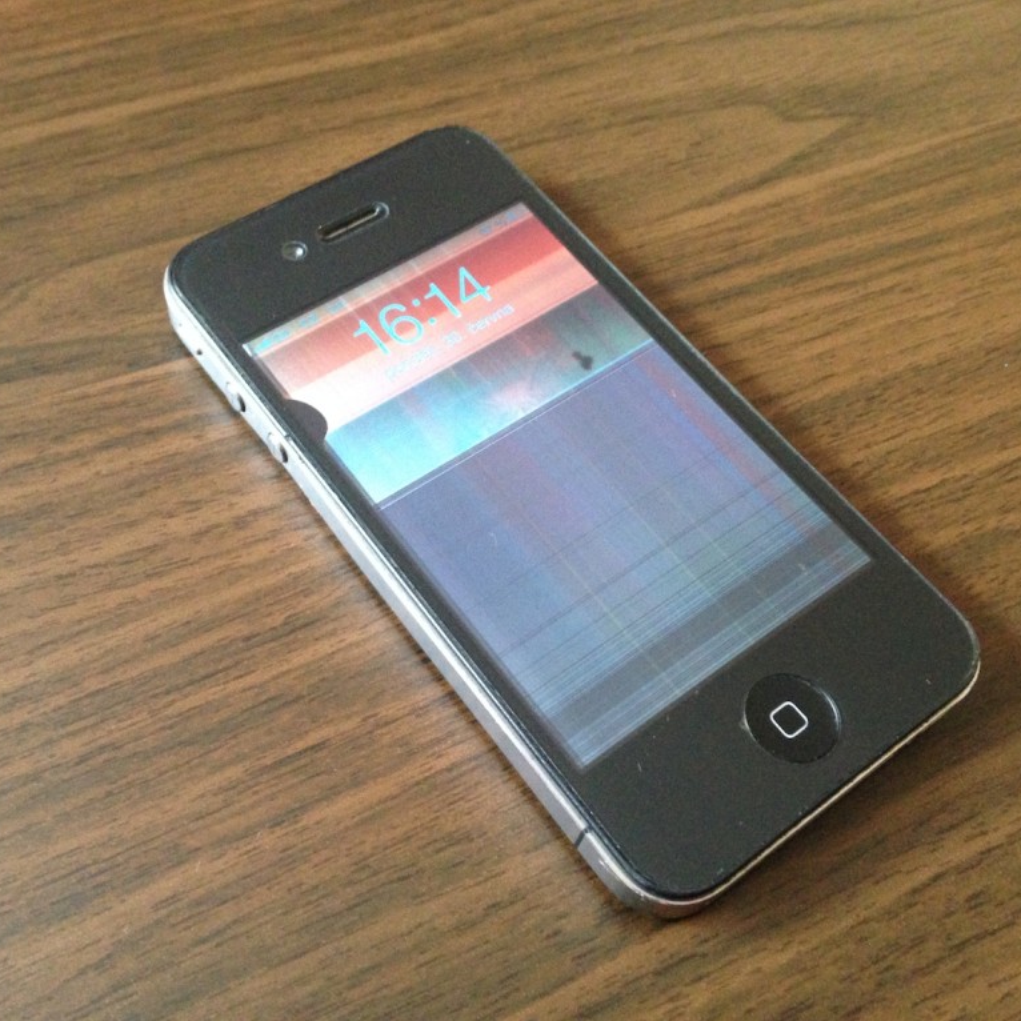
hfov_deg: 42.8
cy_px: 510
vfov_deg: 42.8
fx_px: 1301
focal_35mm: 39
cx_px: 455
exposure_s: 1/20
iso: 400
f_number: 2.4
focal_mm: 4.12
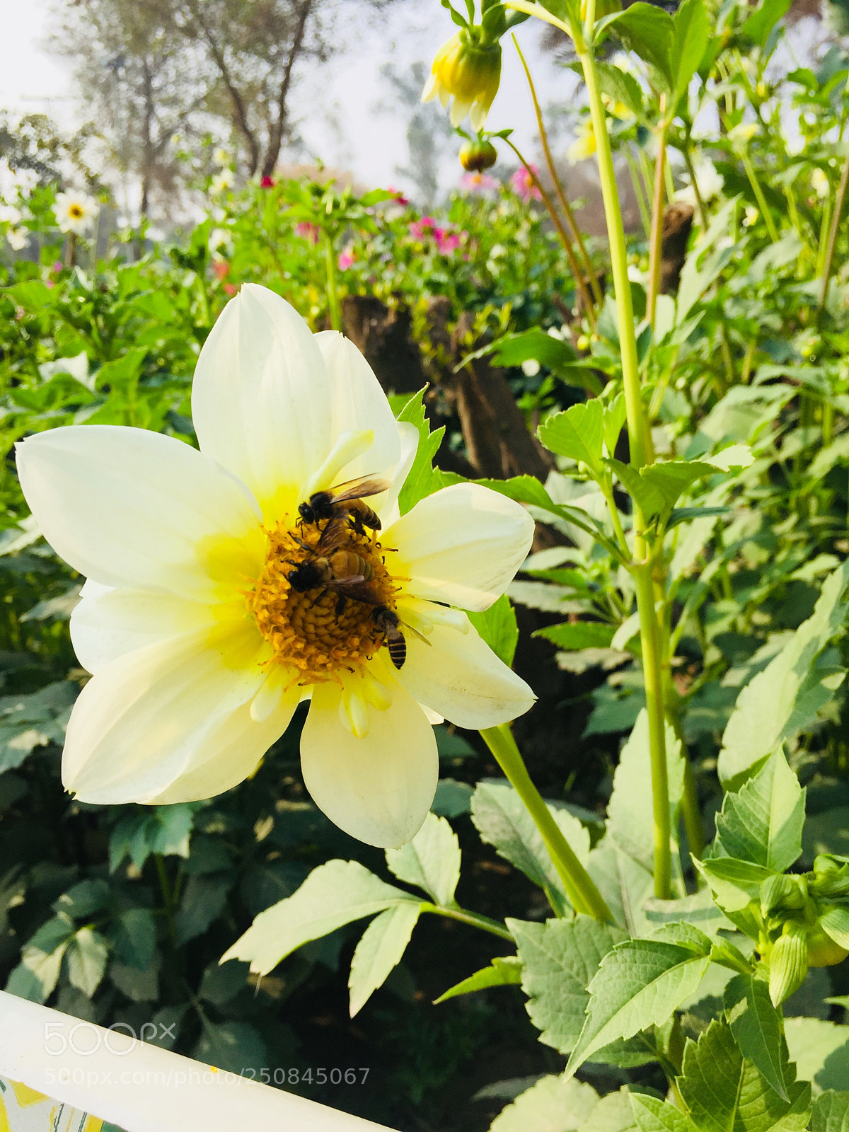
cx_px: 424
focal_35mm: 29
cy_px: 566
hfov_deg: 48.2
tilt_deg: -16.7
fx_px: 948
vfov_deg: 61.7
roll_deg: +2.7
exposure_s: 1/1412
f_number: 2.2
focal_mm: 4.15
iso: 32
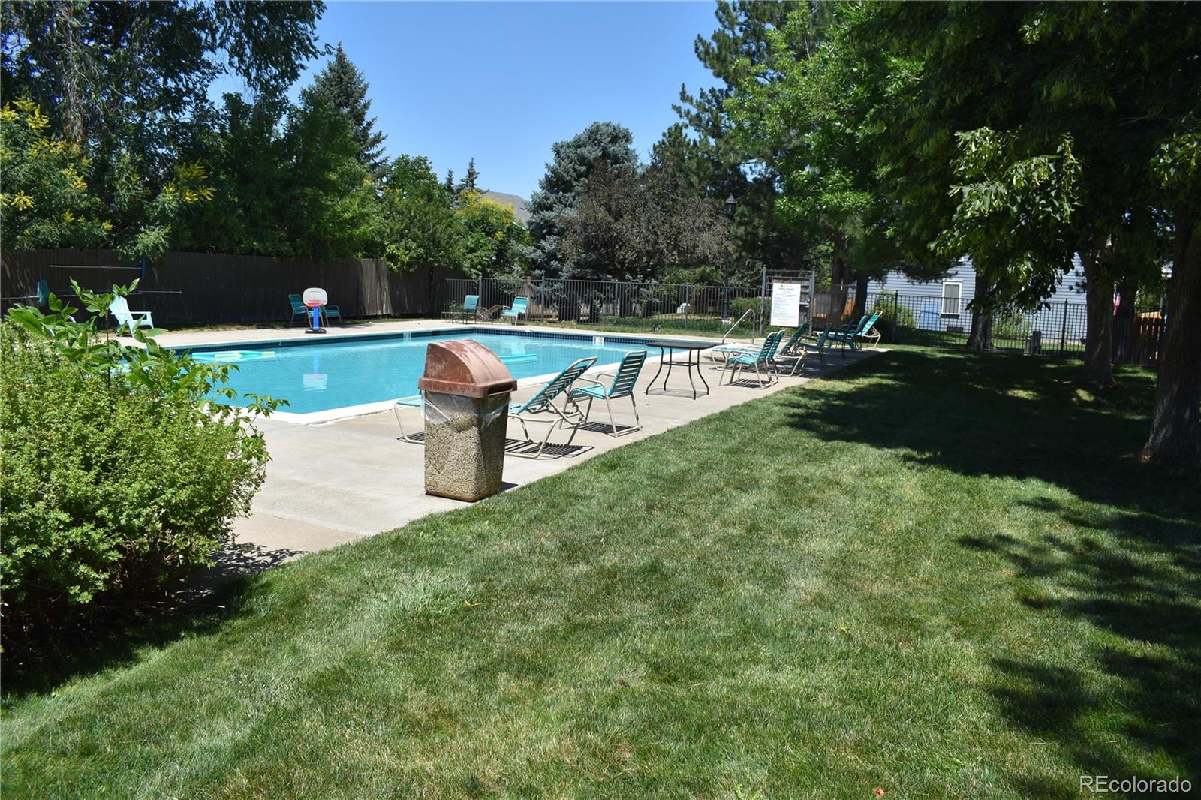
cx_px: 600
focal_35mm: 27
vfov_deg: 47.9
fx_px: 901
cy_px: 400
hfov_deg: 67.4
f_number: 8
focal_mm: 18
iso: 100
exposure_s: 1/250
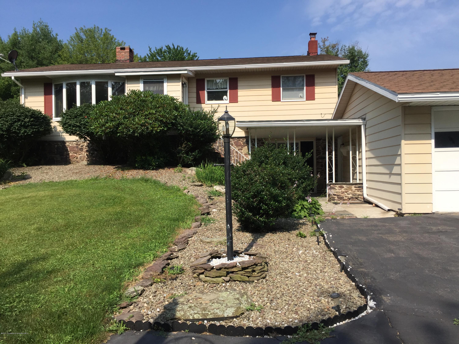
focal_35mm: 29
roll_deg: +0.8
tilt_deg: +1.0
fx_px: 385
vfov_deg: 48.2
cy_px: 172
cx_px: 230
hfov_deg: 61.7
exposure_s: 1/2083
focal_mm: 4.15
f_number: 2.2
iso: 32
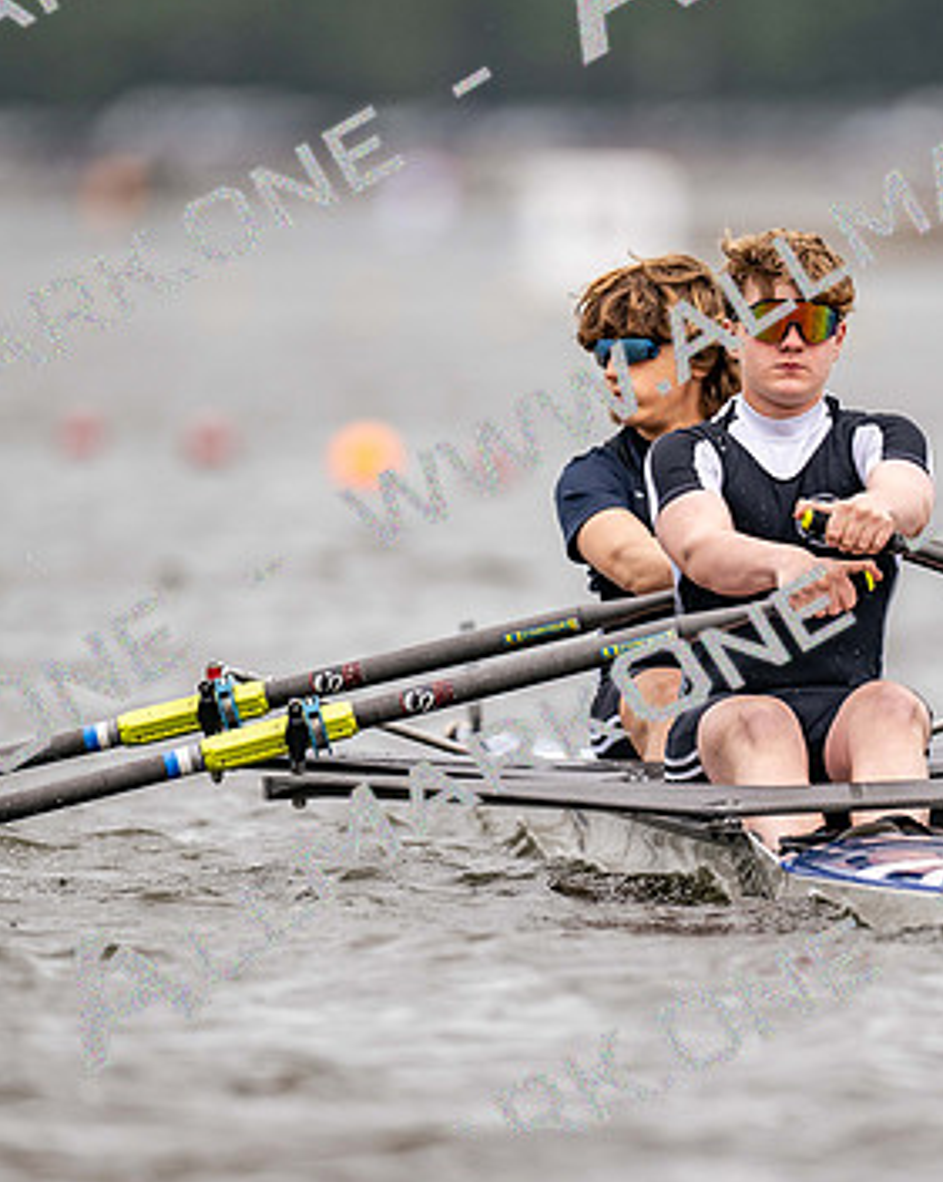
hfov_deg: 1.7
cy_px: 556
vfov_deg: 2.1
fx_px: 32452
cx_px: 755
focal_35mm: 929
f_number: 4
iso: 320
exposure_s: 1/2500
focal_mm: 600
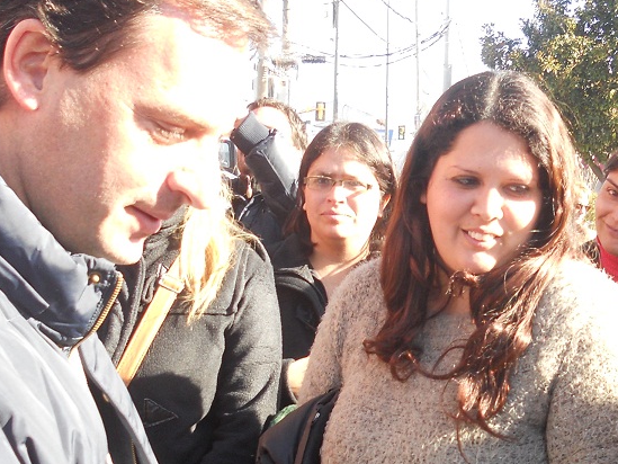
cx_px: 366
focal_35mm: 59
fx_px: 1054
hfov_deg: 32.6
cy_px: 329
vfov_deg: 24.6
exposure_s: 1/100
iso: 80
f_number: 3.2
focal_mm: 4.9
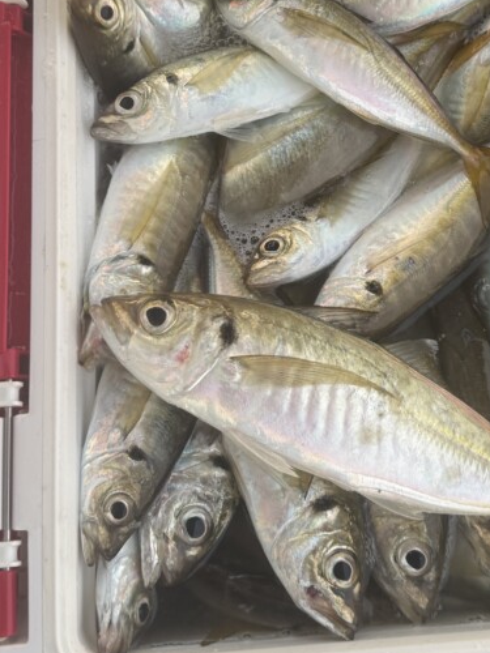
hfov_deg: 29.9
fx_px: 906
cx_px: 344
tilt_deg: -74.0
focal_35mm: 48
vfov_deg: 39.5
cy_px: 270
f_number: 1.78
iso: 125
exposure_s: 1/121
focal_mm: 6.76
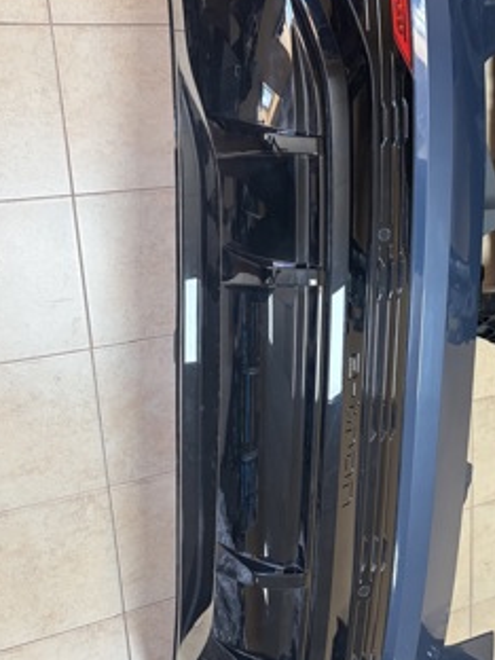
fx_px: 763
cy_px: 307
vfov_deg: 46.8
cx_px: 334
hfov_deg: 35.6
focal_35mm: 40
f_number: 1.6
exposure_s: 1/60
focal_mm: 5.96
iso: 200
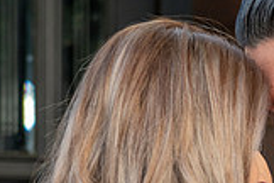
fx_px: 1910
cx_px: 383
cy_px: 338
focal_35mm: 251
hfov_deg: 8.1
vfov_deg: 5.4
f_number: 4.5
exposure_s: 1/125
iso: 400
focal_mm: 56
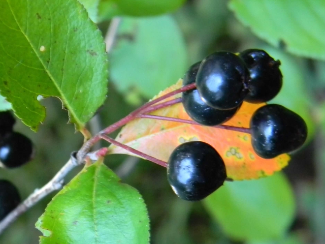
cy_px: 152
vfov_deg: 18.4
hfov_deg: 24.3
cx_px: 99
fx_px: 751
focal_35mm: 80
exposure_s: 1/18.1
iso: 400
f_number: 4.3
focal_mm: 12.2
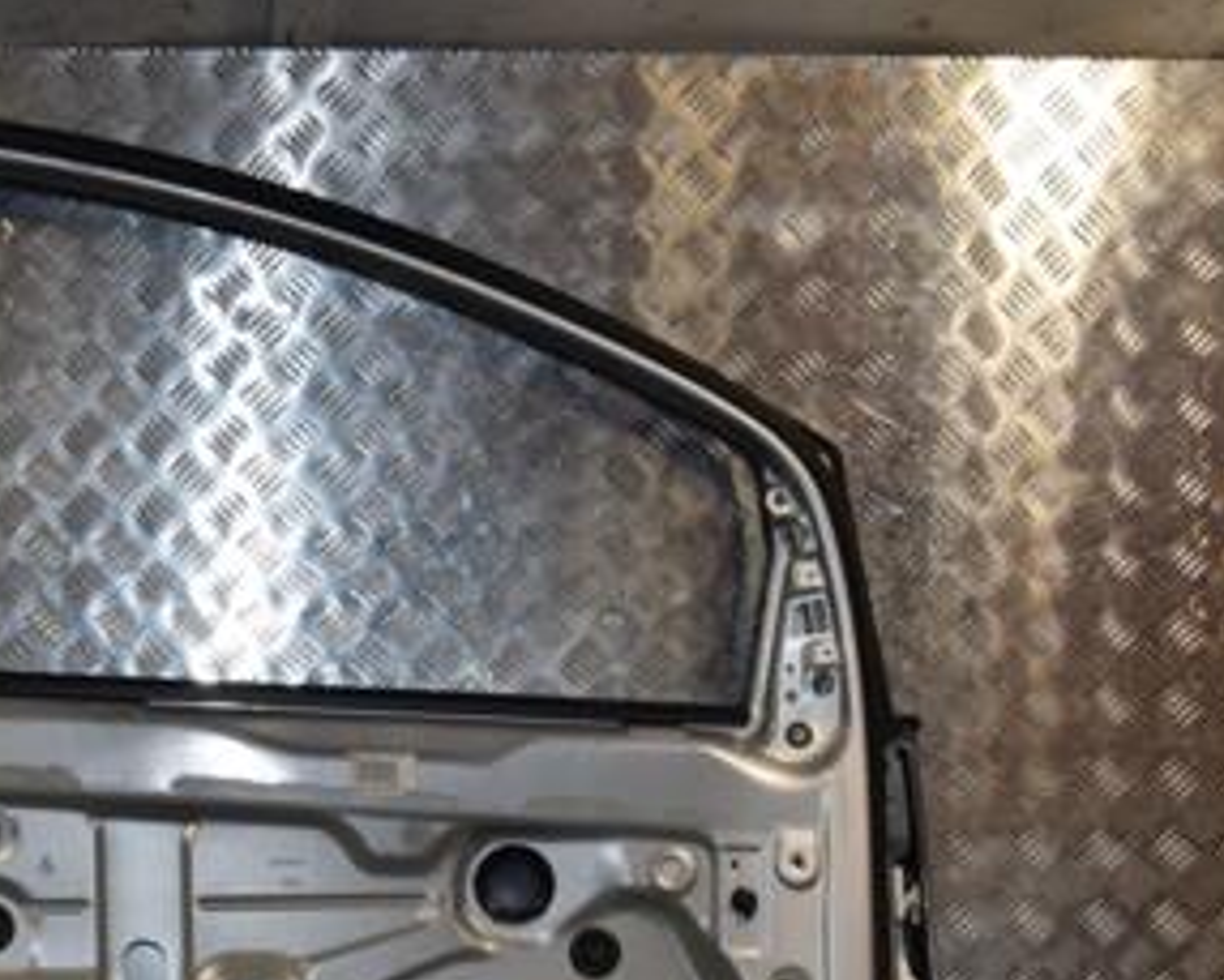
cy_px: 830
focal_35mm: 65
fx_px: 2355
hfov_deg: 28.5
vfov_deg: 23.1
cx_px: 235
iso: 800
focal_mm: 22
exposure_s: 1/200
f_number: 9
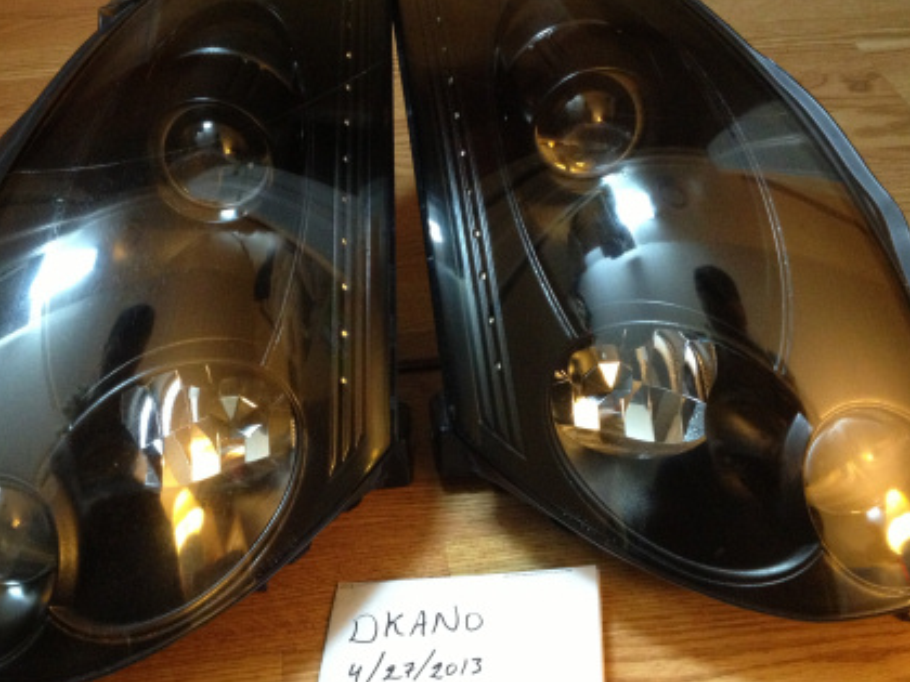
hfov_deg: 38.2
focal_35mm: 50
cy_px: 344
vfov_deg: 29.1
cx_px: 414
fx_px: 1314
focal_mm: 4.28
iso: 320
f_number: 2.4
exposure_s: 1/20
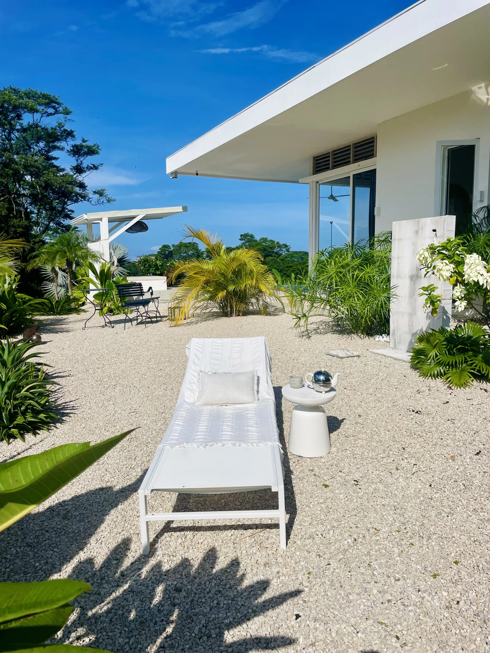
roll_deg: +1.8
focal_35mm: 26
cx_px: 245
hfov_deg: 53.1
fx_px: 491
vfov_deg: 67.3
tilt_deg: -5.3
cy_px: 326
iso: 32
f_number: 1.6
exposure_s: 1/10753
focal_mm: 4.2
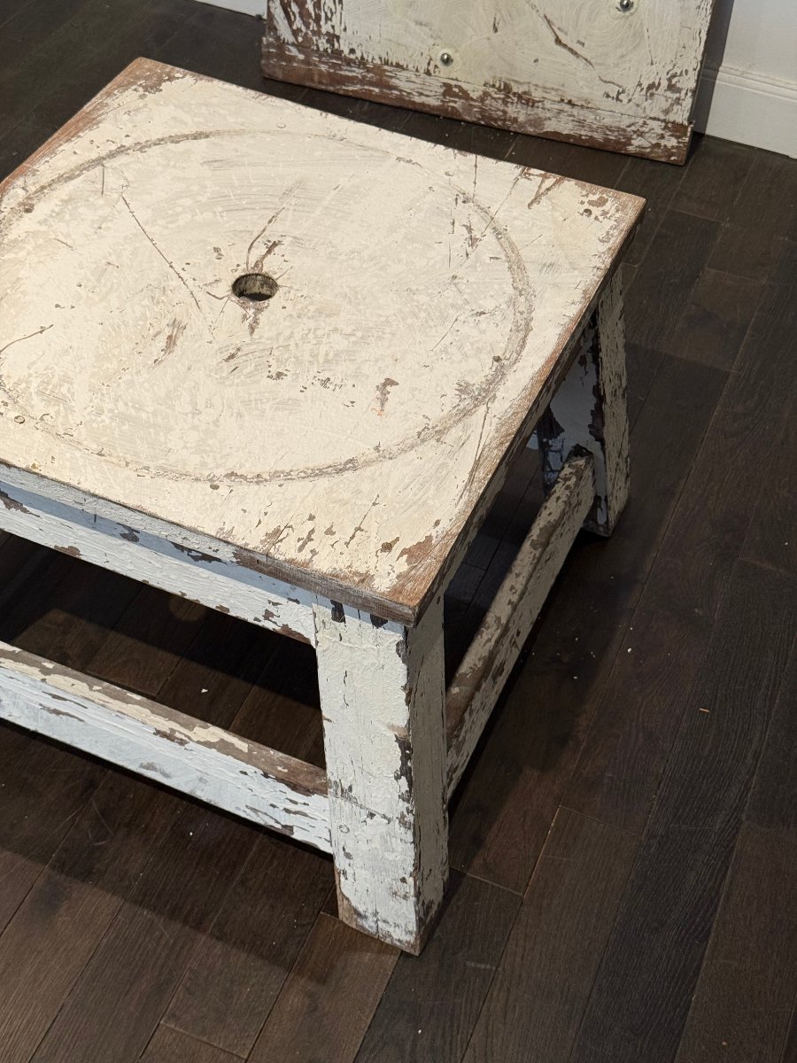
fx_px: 1474
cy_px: 532
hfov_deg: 30.3
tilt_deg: -47.1
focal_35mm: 48
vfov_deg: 39.7
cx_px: 398
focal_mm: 6.76
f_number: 1.78
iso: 160
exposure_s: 1/50
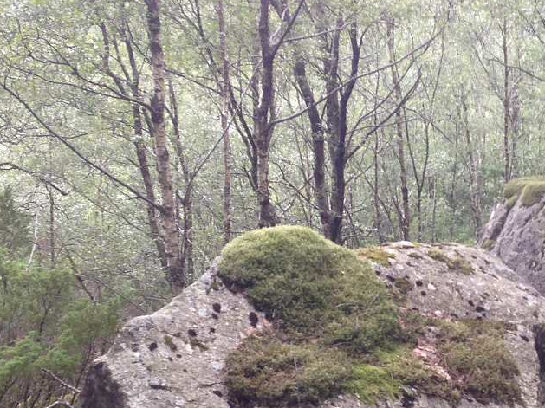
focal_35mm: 84
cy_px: 288
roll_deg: -1.2
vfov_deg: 17.5
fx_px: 1322
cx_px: 477
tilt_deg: -14.9
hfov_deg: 22.8
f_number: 2.4
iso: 50
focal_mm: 4.12
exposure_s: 1/30
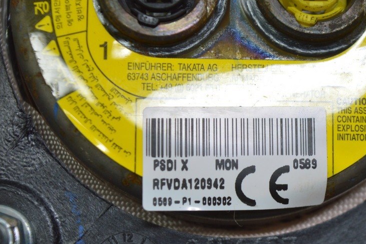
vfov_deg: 11.8
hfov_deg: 17.7
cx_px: 216
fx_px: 1176
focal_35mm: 116
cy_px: 165
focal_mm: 55
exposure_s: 1/60
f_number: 5.6
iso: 400
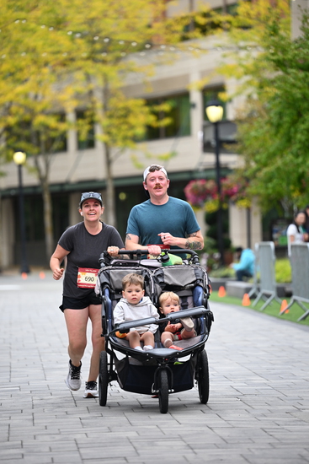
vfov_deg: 12.4
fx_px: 2123
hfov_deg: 8.3
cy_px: 232
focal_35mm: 165
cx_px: 154
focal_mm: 165
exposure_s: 1/2000
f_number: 2.8
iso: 640
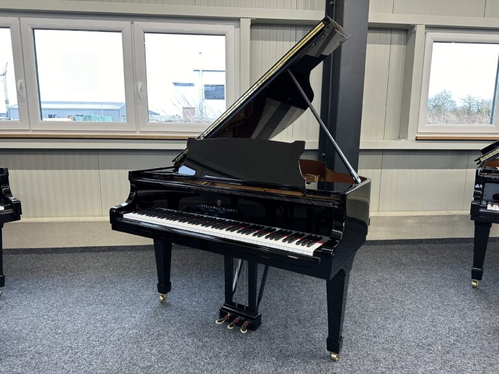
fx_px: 346
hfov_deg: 71.6
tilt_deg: -10.0
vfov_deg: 56.8
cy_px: 187
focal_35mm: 24
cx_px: 250
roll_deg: -0.1
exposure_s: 1/121
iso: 160
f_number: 1.78
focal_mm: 6.86
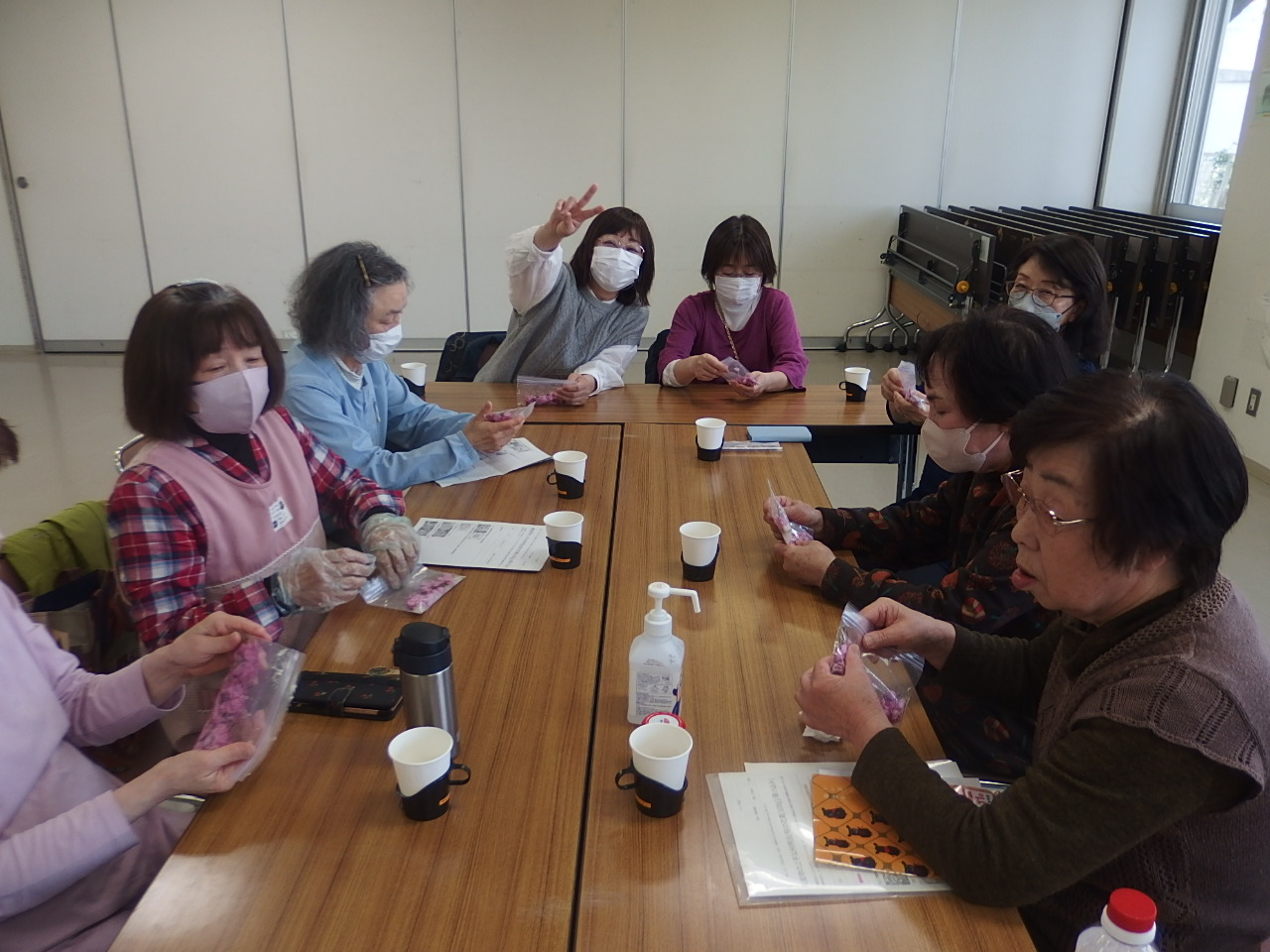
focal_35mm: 26
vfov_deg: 53.1
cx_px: 635
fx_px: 954
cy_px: 476
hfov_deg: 67.3
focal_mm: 4.7
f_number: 2
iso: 100
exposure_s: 1/100
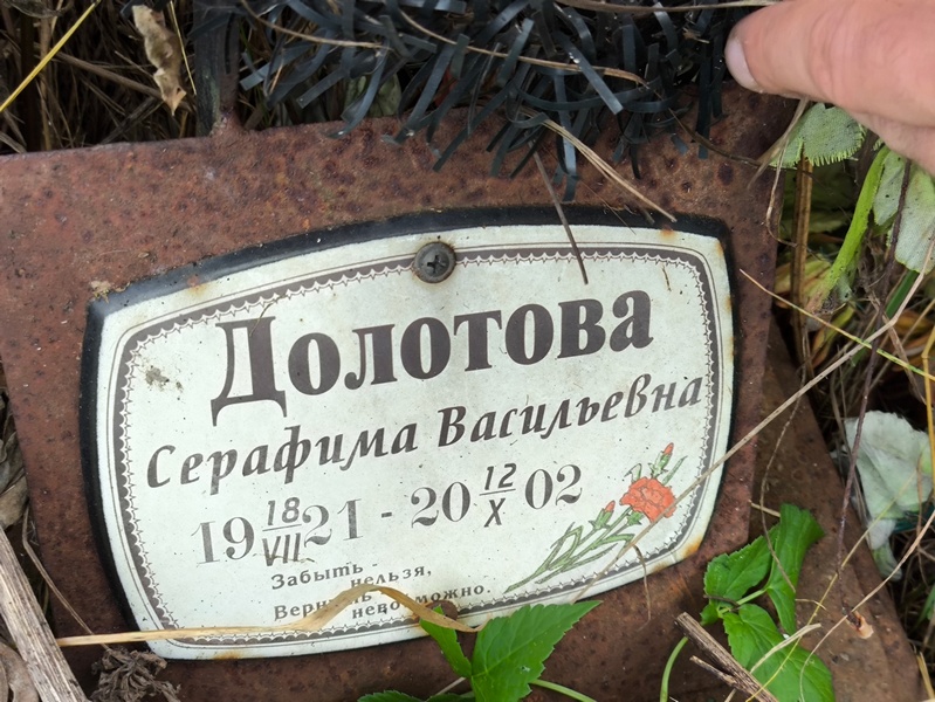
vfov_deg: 29.1
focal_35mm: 50
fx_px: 1351
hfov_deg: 38.2
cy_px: 351
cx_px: 468
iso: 64
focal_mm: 4.71
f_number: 1.7
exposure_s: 1/120
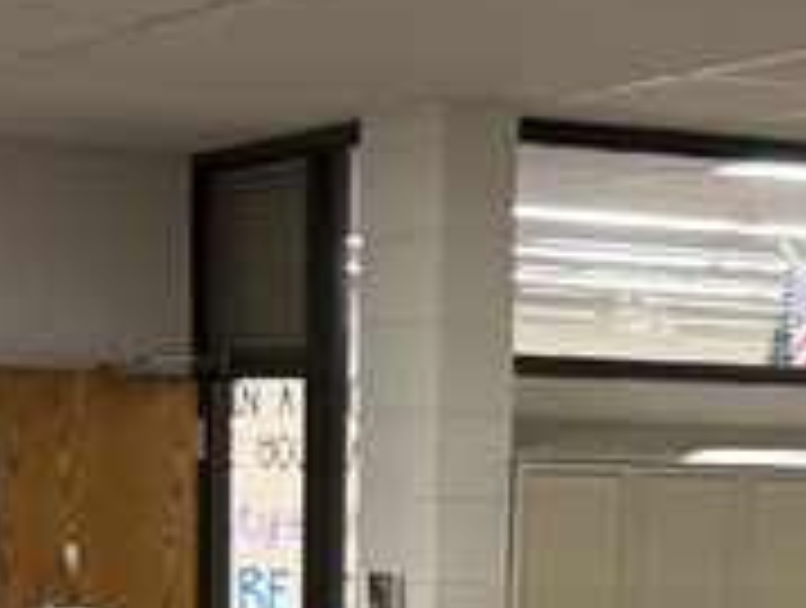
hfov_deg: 14.3
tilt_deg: -12.8
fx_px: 3196
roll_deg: +0.5
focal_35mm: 137
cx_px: 558
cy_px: 1054
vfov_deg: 10.3
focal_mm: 6.76
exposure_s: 1/60
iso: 320
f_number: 1.78
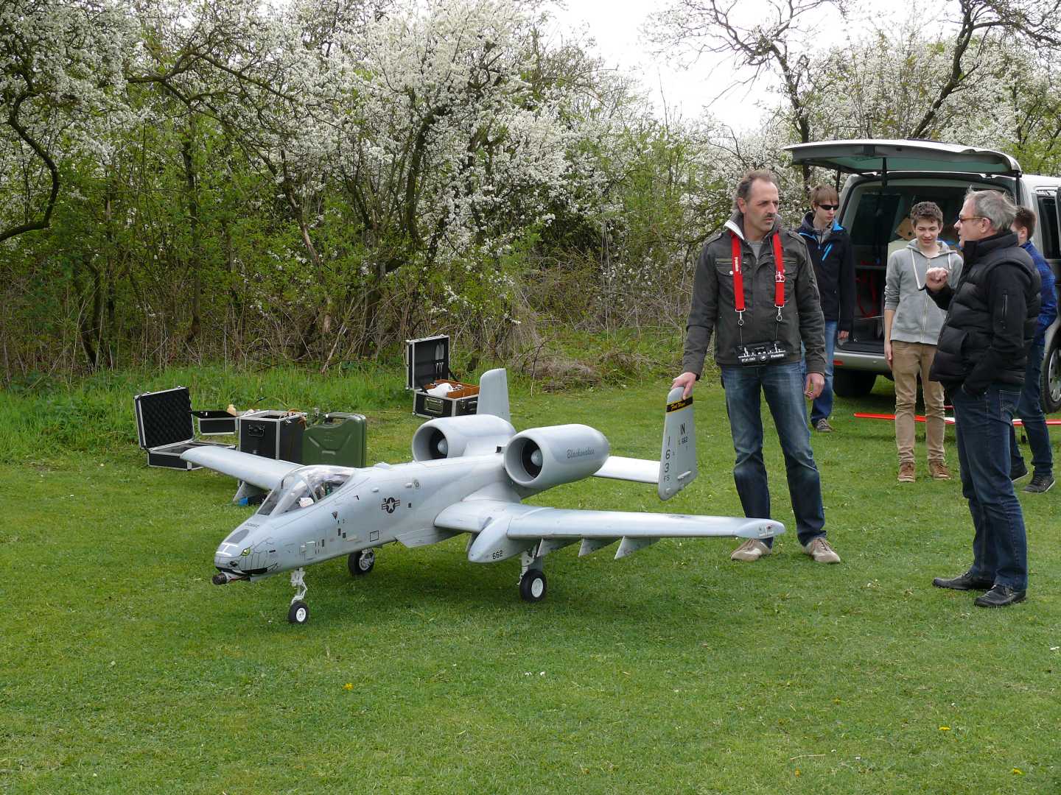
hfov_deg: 30.7
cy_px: 398
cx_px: 530
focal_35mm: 63
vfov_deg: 23.3
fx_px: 1931
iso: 100
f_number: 4.5
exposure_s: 1/250
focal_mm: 13.4
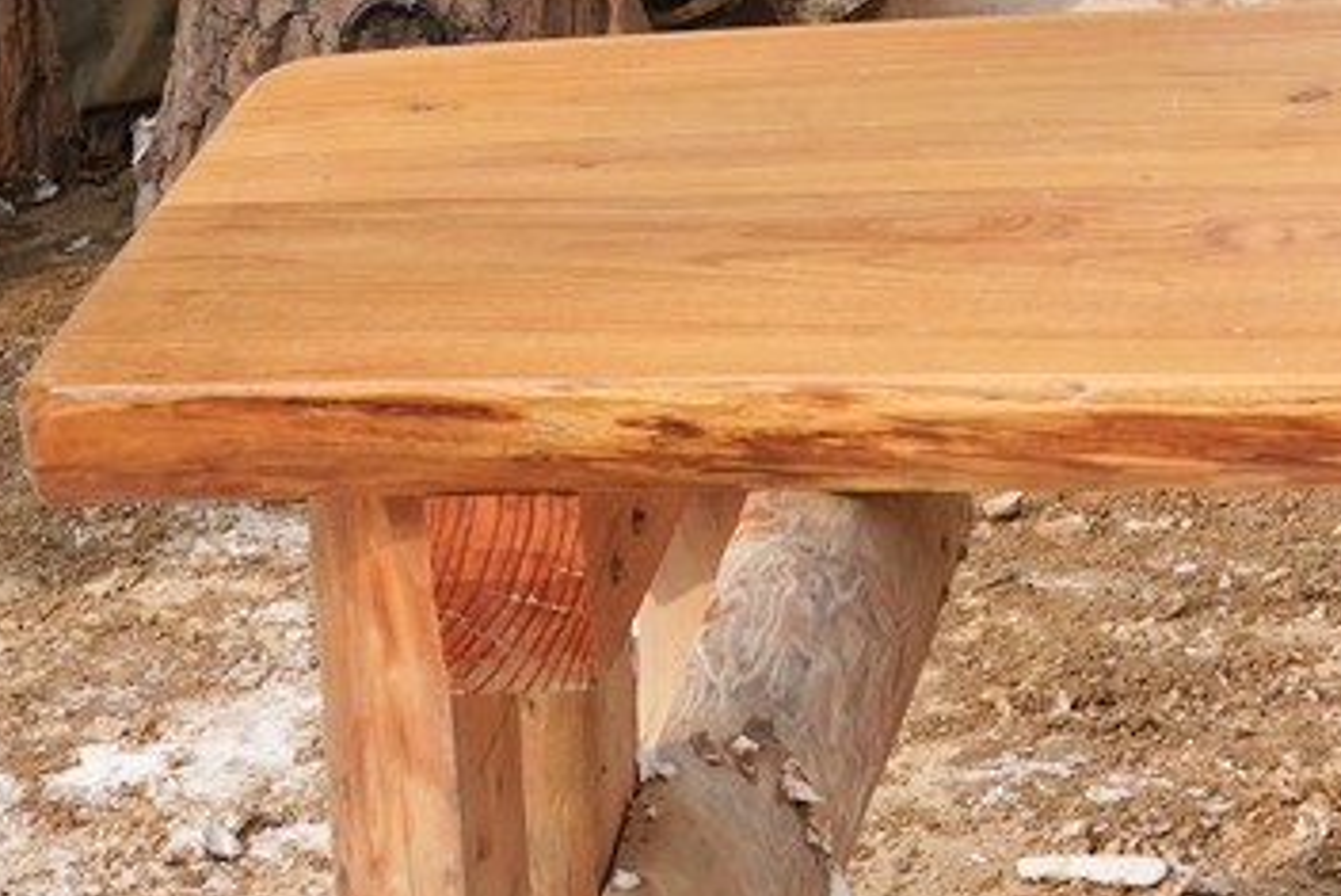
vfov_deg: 7.5
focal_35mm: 176
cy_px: -938
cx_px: 1920
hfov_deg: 11.3
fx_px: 6558
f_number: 13
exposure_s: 1/100
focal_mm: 31
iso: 320
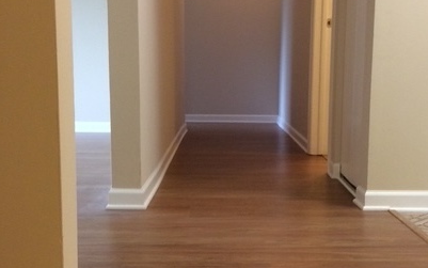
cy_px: 159
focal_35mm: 54
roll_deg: -0.3
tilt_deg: -8.5
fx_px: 630
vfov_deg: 24.0
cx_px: 254
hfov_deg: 37.4
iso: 100
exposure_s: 1/24
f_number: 2.4
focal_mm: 3.3
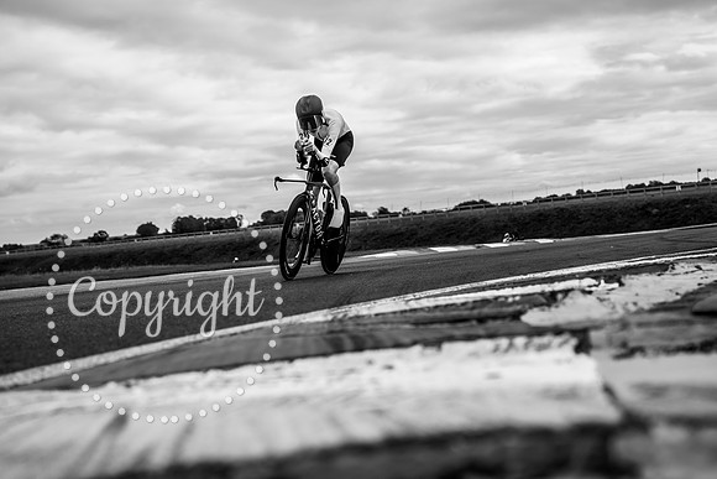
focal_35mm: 62
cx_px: 358
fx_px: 1235
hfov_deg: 32.4
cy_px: 240
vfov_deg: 21.9
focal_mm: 62
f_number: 3.5
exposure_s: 1/1000
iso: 100
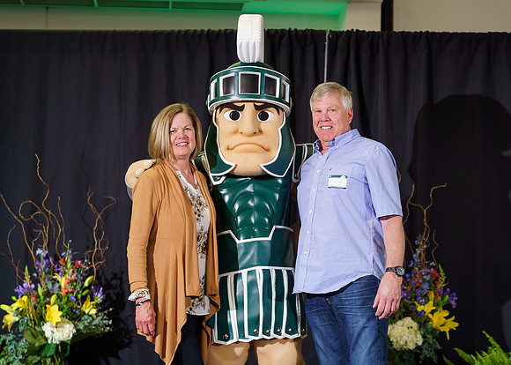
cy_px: 167
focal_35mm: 90
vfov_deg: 15.9
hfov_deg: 22.2
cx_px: 240
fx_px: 1302
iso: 1600
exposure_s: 1/160
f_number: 2.8
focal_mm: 79
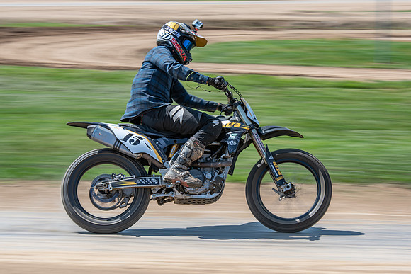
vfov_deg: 11.5
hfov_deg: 17.2
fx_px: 1357
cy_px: 135
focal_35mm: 119
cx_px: 227
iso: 100
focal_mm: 105
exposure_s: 1/125
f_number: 8
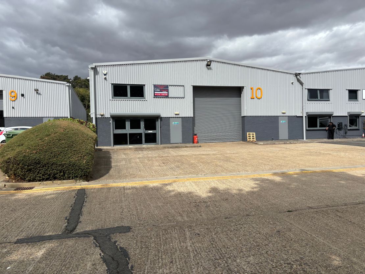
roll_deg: +1.9
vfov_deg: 53.1
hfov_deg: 67.3
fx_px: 274
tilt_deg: -1.6
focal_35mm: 26
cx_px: 182
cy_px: 137
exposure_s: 1/3311
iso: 50
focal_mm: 5.96
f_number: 1.6
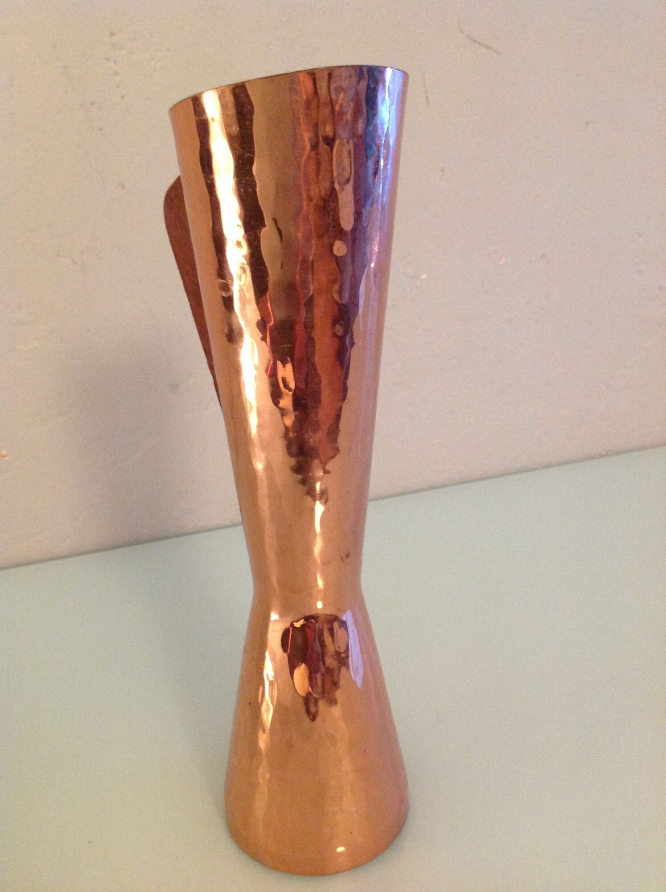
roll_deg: +3.5
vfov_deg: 52.7
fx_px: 900
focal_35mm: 35
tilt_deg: -20.3
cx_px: 333
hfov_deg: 40.6
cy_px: 446
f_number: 2.4
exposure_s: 1/15
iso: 320
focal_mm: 4.28
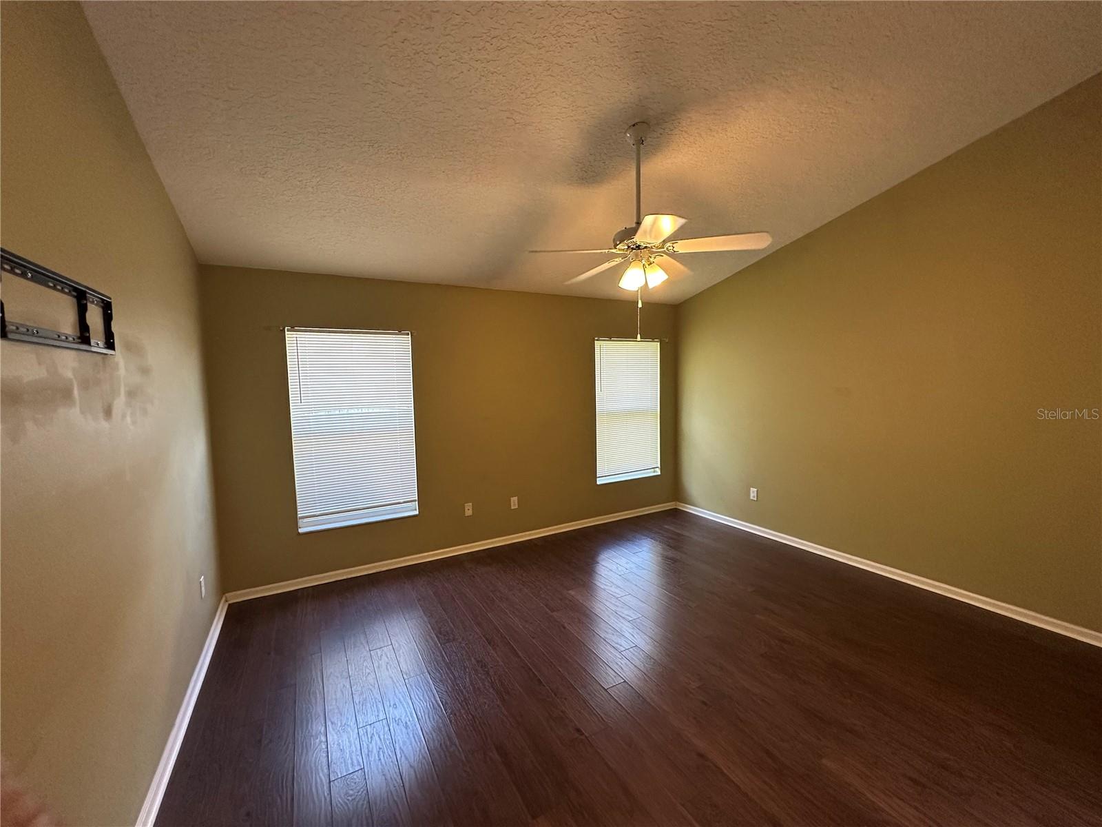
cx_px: 551
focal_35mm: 14
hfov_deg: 102.1
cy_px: 414
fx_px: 446
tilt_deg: -4.9
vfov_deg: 85.7
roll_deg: +0.7
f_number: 2.2
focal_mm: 2.22
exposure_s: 1/120
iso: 250
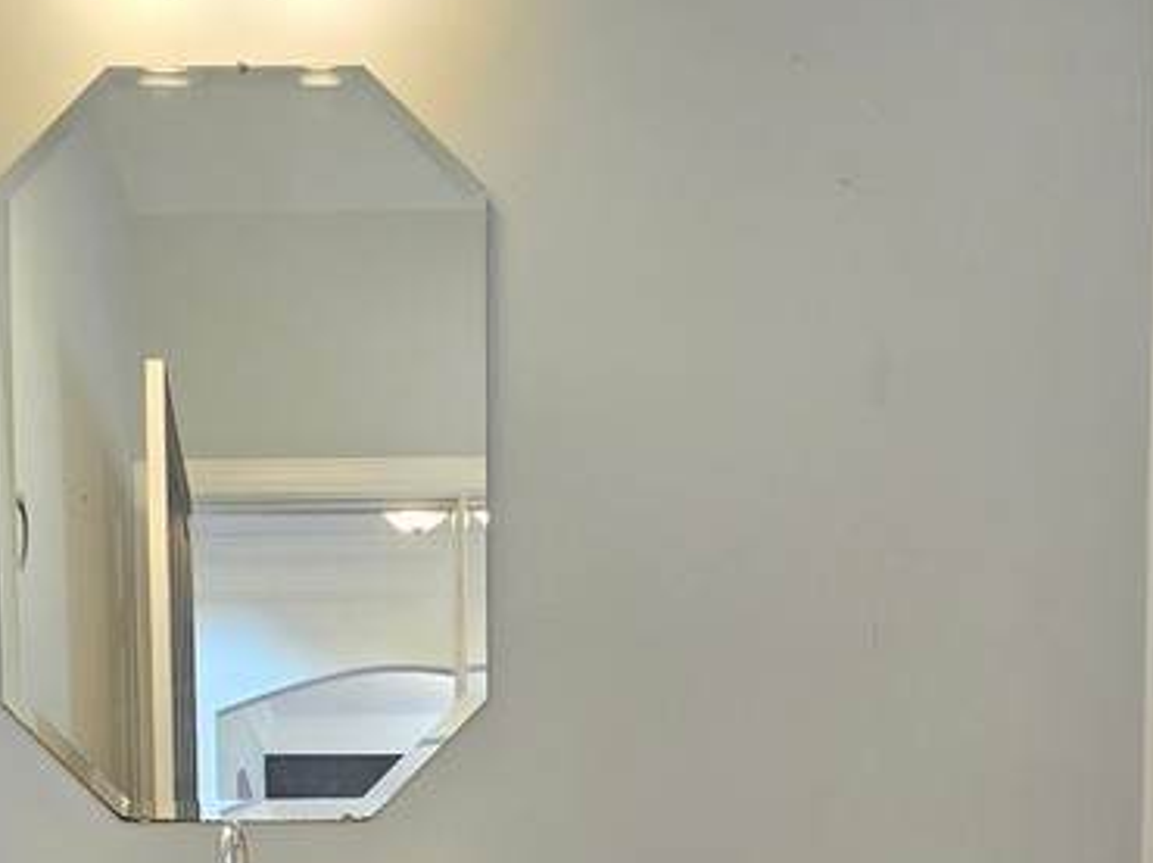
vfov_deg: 31.4
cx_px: 386
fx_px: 1198
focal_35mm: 36
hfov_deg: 50.5
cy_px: 1097
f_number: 2.2
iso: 320
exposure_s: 1/60
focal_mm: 2.2
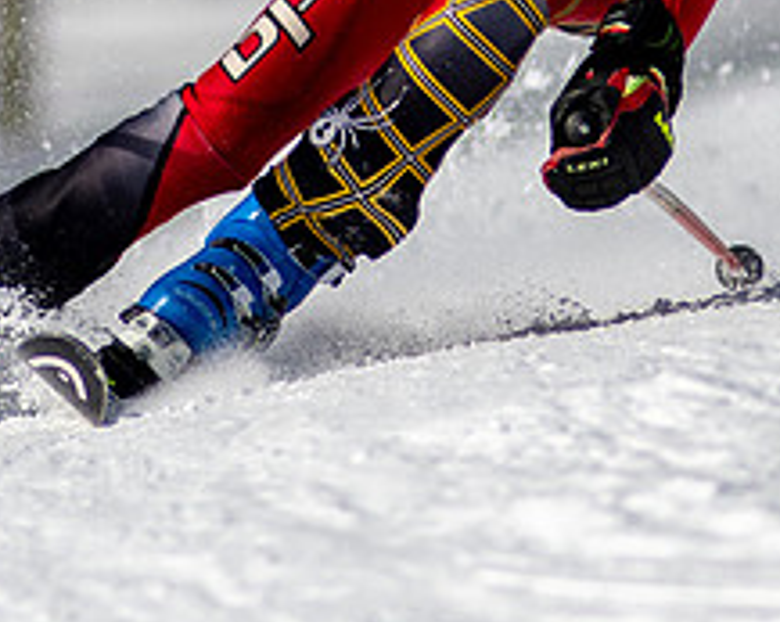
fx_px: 34166
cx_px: 386
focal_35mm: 1482
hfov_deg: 1.3
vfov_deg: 1.0
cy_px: -116
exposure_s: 1/6400
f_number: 2.8
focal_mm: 300
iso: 100
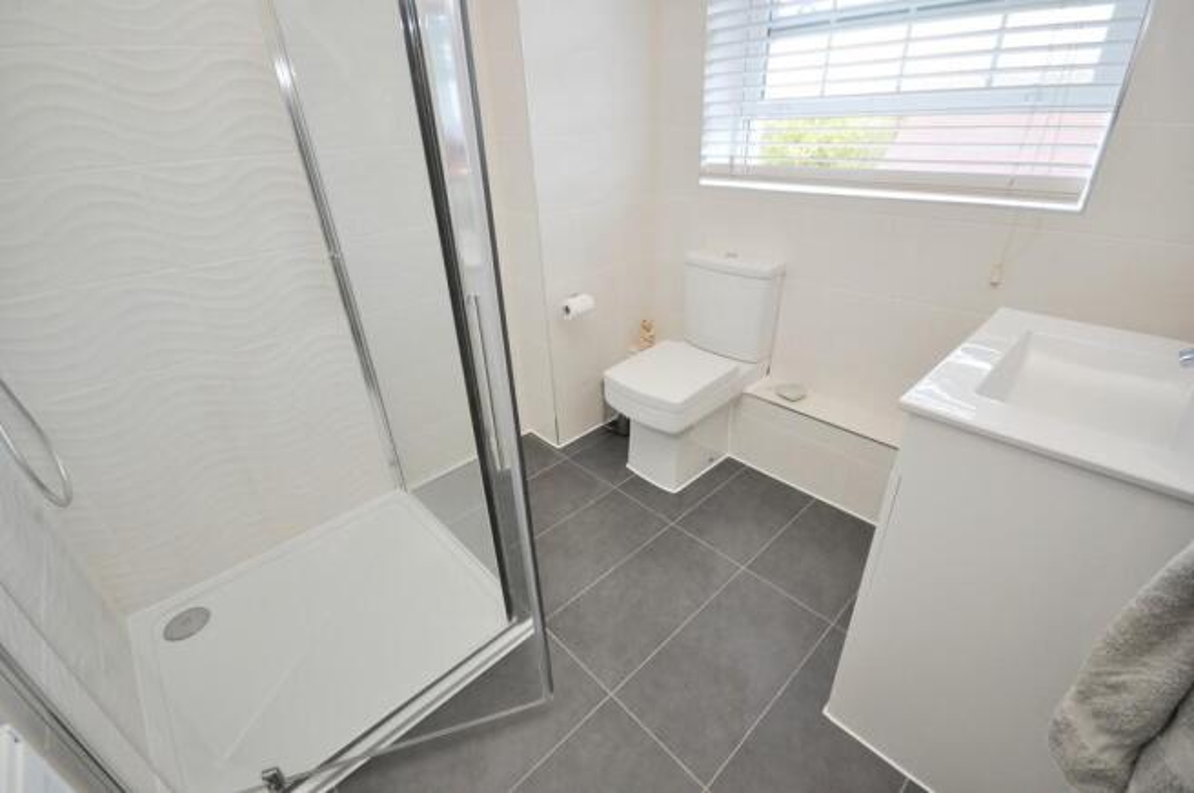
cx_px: 597
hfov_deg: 100.4
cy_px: 396
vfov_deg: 77.2
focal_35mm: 15
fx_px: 497
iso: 800
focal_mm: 10
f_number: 4
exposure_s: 1/60
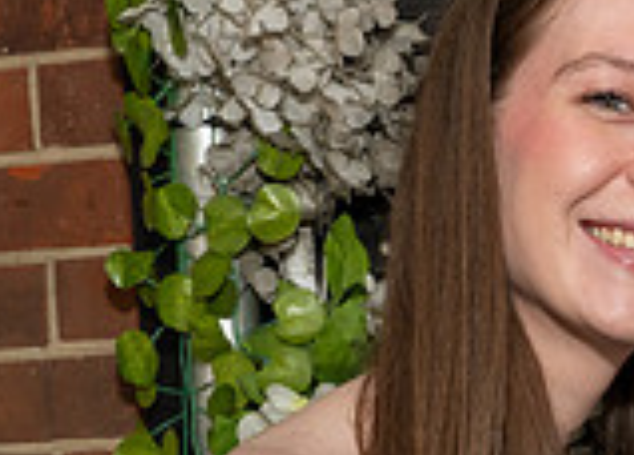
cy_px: 585
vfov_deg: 8.8
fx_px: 2921
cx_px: 814
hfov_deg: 12.0
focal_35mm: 162
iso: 640
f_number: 7.1
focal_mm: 39
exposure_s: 1/250
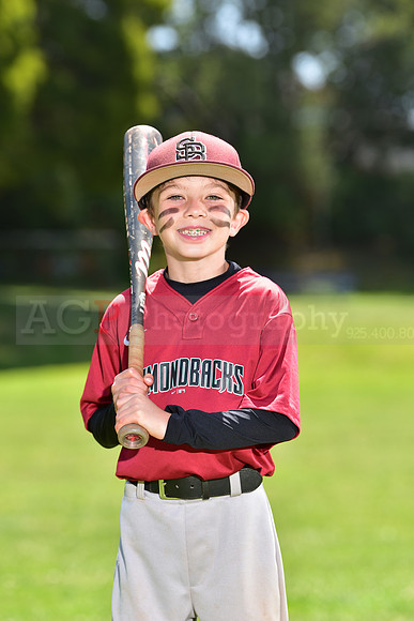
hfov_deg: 8.1
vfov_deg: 12.1
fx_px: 2931
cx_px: 207
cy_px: 310
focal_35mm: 170
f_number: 5
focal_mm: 170
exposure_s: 1/200
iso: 80
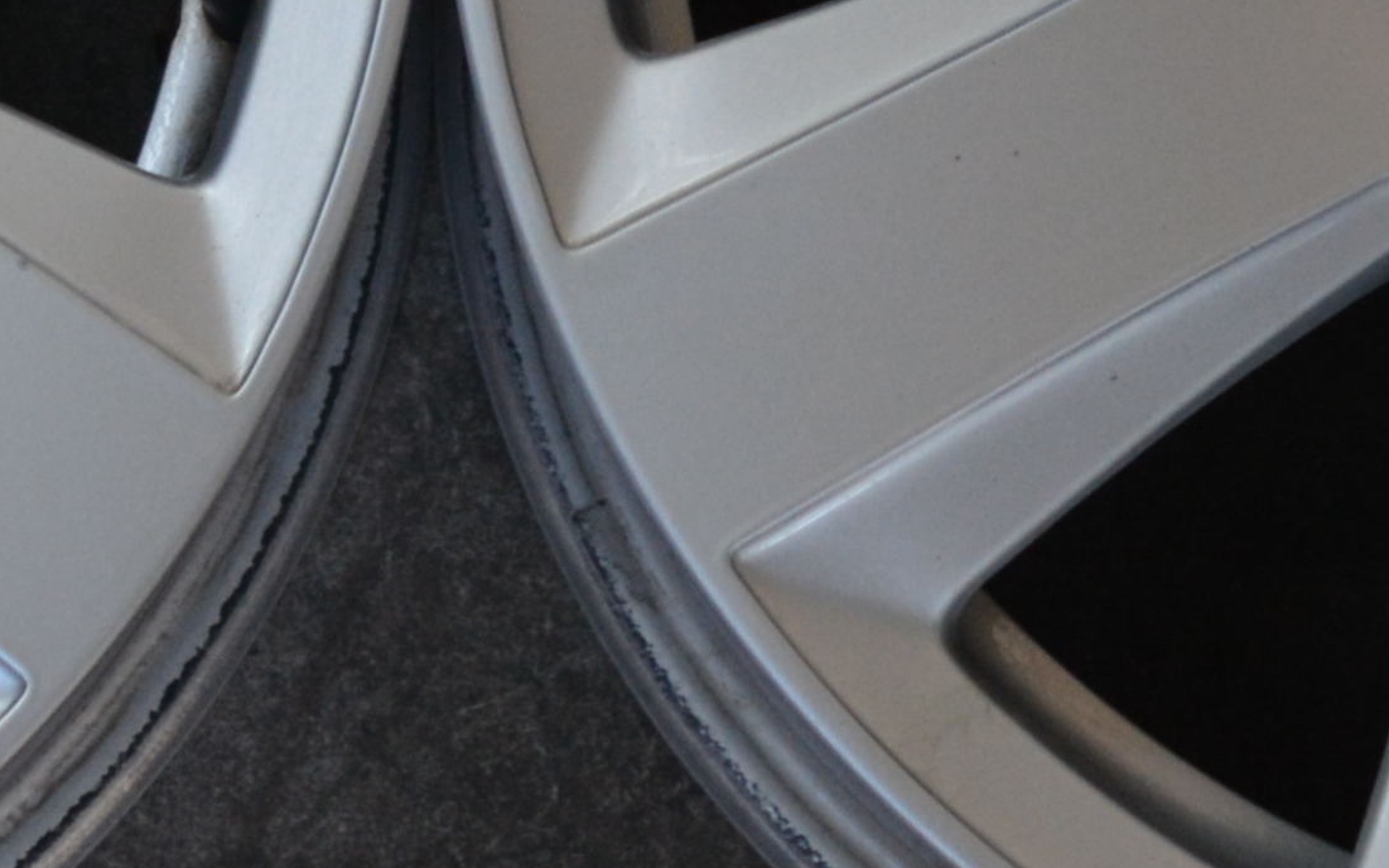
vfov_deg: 8.1
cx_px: 648
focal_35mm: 150
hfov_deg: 13.9
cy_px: -1163
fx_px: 5678
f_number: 4
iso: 560
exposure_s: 1/60
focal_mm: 18
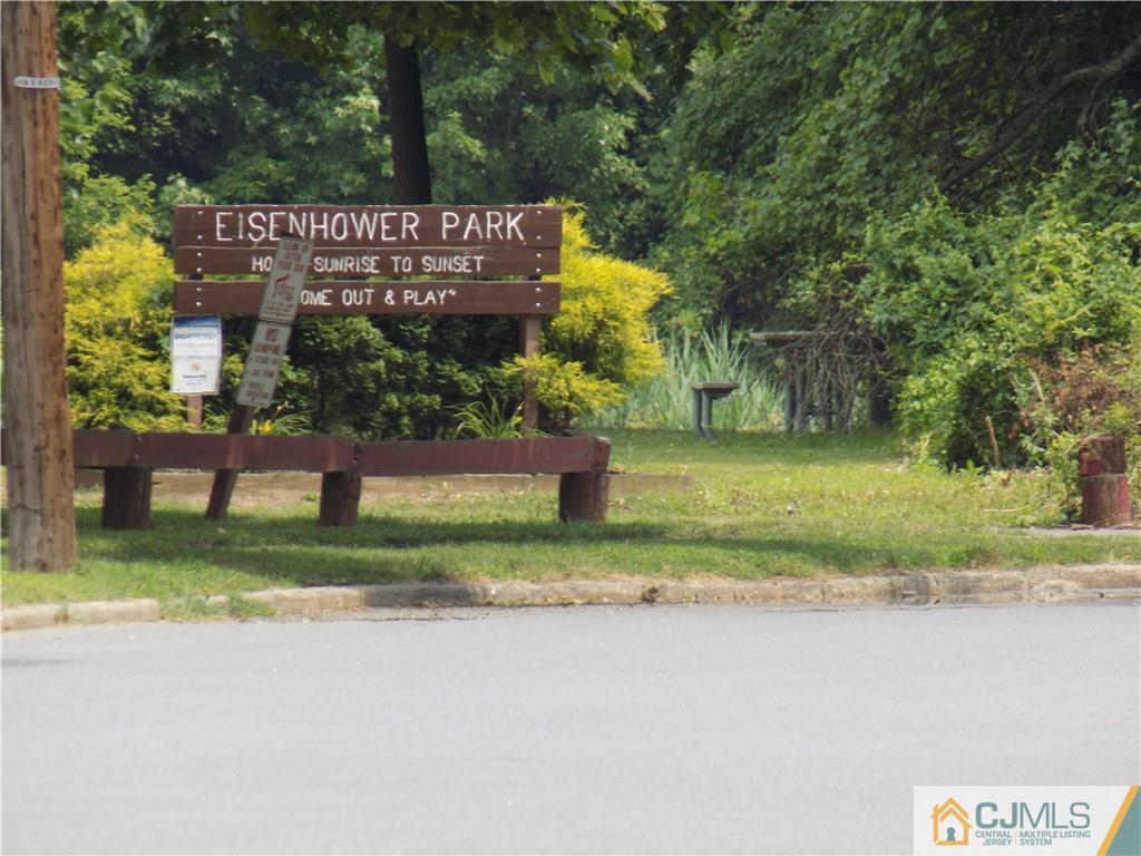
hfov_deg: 3.4
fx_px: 19283
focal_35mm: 585
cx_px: 570
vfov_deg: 2.5
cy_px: 428
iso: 80
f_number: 5.9
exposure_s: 1/160
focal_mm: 104
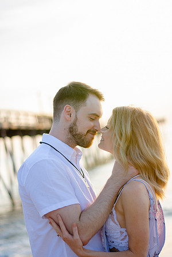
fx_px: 537
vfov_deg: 27.0
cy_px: 128
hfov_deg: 18.2
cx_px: 86
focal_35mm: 75
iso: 100
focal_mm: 50
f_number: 1.8
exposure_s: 1/400
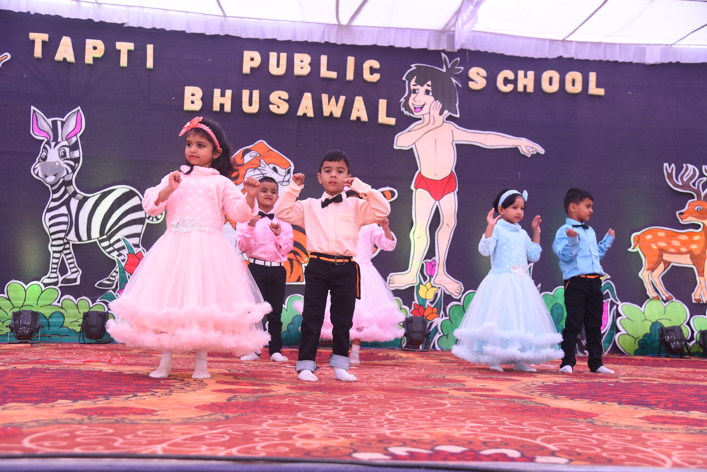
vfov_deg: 35.1
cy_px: 236
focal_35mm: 38
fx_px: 747
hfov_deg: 50.7
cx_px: 354
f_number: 5
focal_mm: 38
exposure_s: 1/160
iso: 200
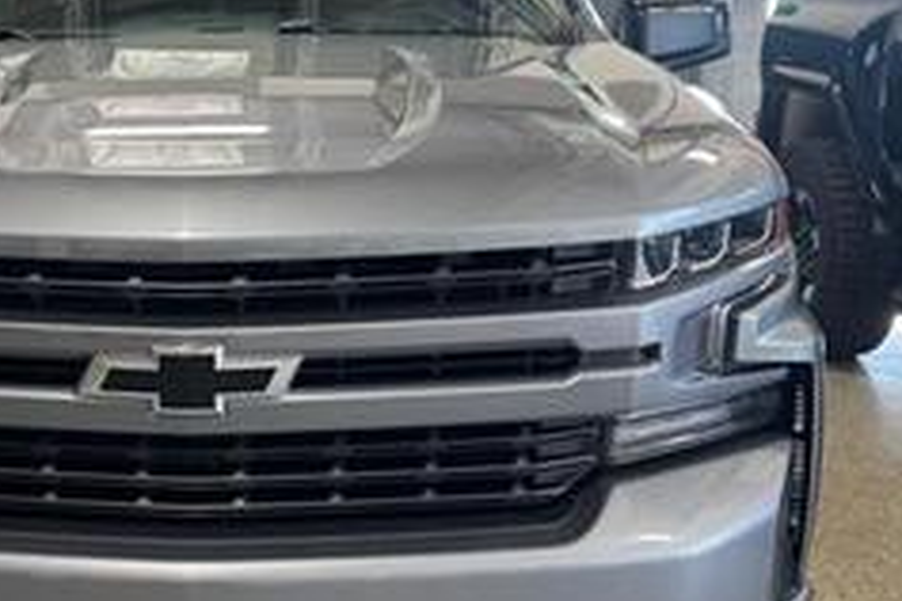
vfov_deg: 25.5
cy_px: 308
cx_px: 198
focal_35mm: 53
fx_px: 1328
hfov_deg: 36.4
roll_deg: +1.0
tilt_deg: -12.0
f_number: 1.78
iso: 100
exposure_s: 1/60
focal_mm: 6.76
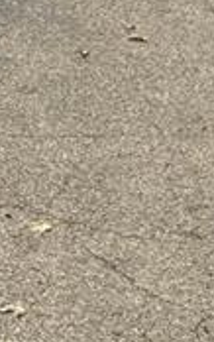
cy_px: -263
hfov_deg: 7.0
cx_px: -334
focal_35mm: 175
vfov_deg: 11.2
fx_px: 1630
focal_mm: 3
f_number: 1.8
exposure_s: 1/4065
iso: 25
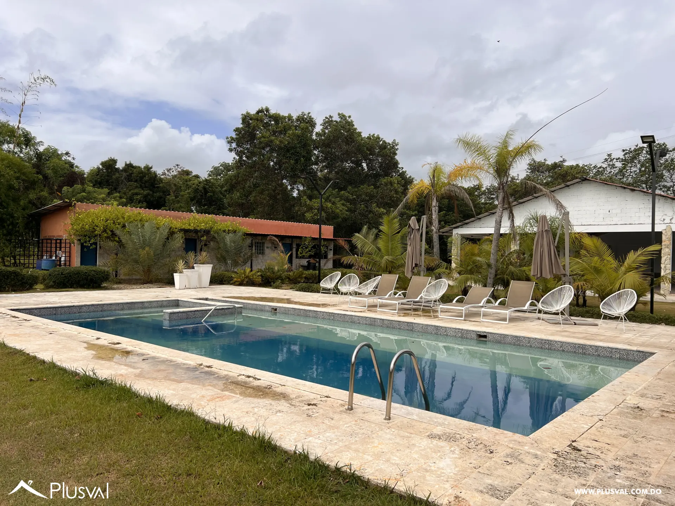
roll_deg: -1.2
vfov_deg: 53.1
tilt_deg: -0.9
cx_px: 338
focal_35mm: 26
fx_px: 507
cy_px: 253
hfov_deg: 67.3
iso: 50
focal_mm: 5.7
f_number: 1.5
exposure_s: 1/4444
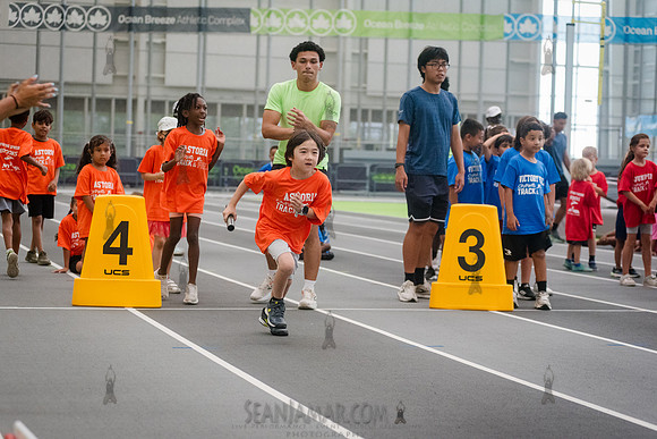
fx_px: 1460
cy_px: 220
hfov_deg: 25.4
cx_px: 328
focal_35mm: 80
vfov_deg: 17.1
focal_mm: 80
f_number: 4
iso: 6400
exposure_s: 1/1600
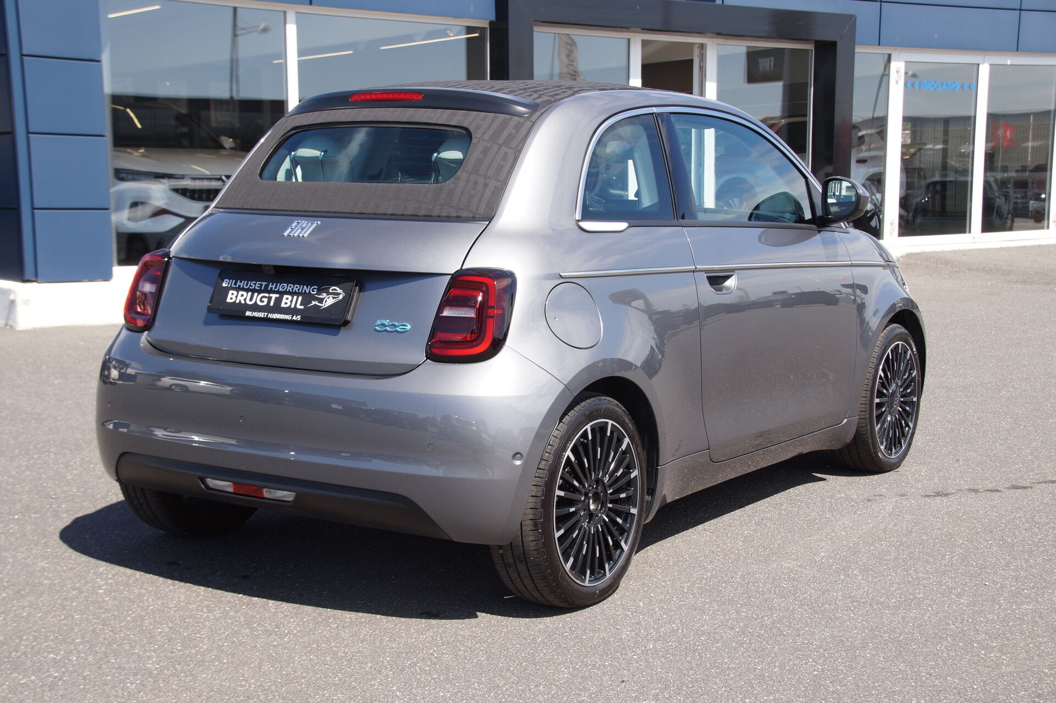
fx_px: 1539
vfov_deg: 25.7
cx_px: 528
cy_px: 352
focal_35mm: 52
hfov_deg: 37.9
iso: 100
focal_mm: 35
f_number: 7.1
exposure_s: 1/160
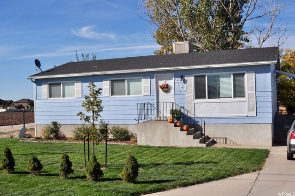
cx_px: 148
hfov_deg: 46.5
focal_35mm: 42
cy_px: 98
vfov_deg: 31.8
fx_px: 344
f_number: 10
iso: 200
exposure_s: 1/400
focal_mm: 28
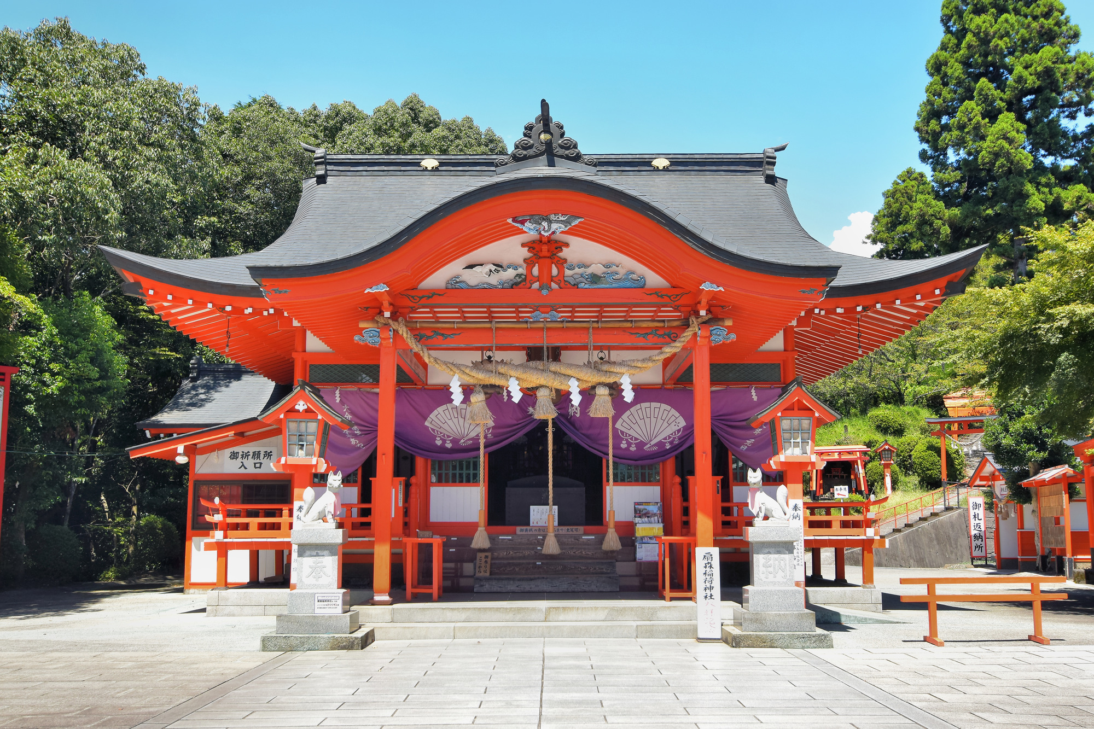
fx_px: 1094
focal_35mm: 36
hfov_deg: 53.1
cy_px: 364
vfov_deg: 36.9
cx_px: 547
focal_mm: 24
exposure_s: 1/500
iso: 400
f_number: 8
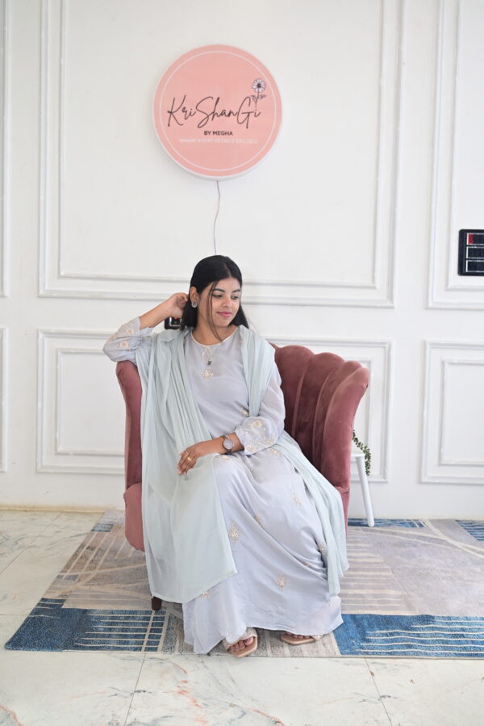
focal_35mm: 32
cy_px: 363
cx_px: 242
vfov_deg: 58.7
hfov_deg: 41.1
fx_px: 645
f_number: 5
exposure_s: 1/250
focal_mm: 32
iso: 500
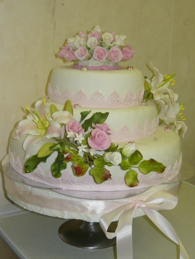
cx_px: 98
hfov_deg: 27.5
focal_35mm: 53
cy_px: 130
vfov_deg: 36.2
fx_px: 398
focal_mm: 5.5
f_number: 2.8
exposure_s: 1/30
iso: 100
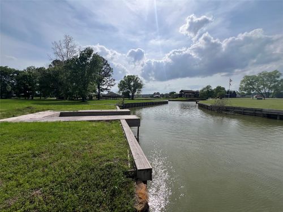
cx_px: 142
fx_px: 106
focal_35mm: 13
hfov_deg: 106.2
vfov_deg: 89.9
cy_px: 106
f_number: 1.8
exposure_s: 1/3534
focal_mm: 1.57
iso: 32
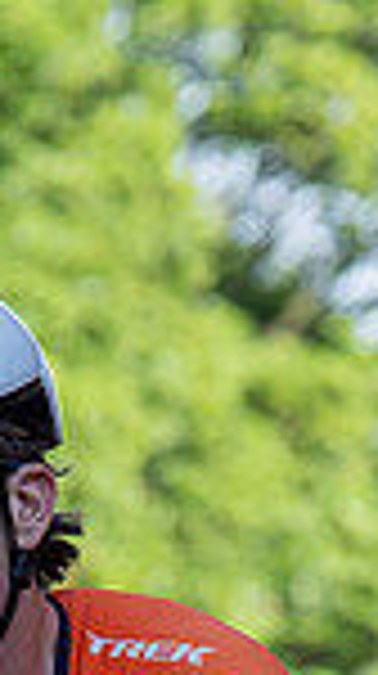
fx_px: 12712
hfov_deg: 1.7
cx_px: -153
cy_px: 1213
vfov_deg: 3.0
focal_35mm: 711
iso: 320
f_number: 3.5
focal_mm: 78
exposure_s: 1/1000
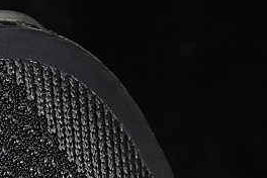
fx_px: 2277
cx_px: 22
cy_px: 339
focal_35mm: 307
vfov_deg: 4.4
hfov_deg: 6.7
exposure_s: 1/60
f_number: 6.3
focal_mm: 50
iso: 160
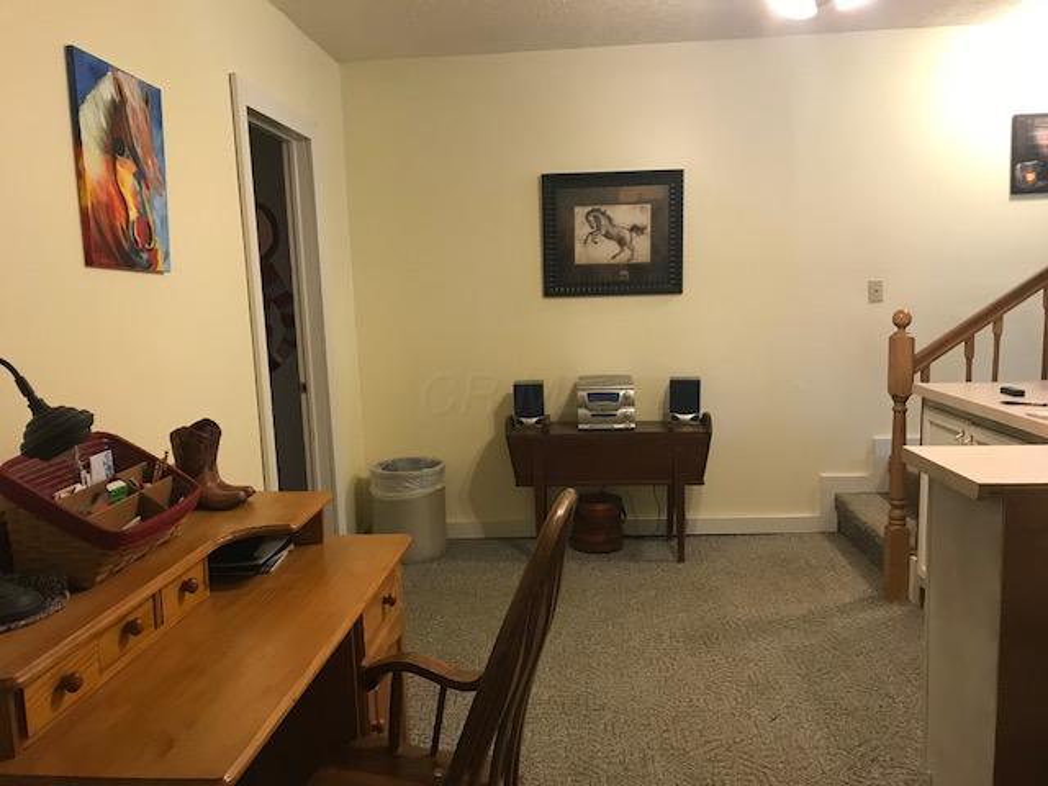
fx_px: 848
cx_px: 524
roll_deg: +2.7
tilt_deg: -7.2
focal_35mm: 28
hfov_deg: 63.4
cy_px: 393
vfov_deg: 49.7
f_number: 1.8
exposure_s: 1/15
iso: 64
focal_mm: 3.99
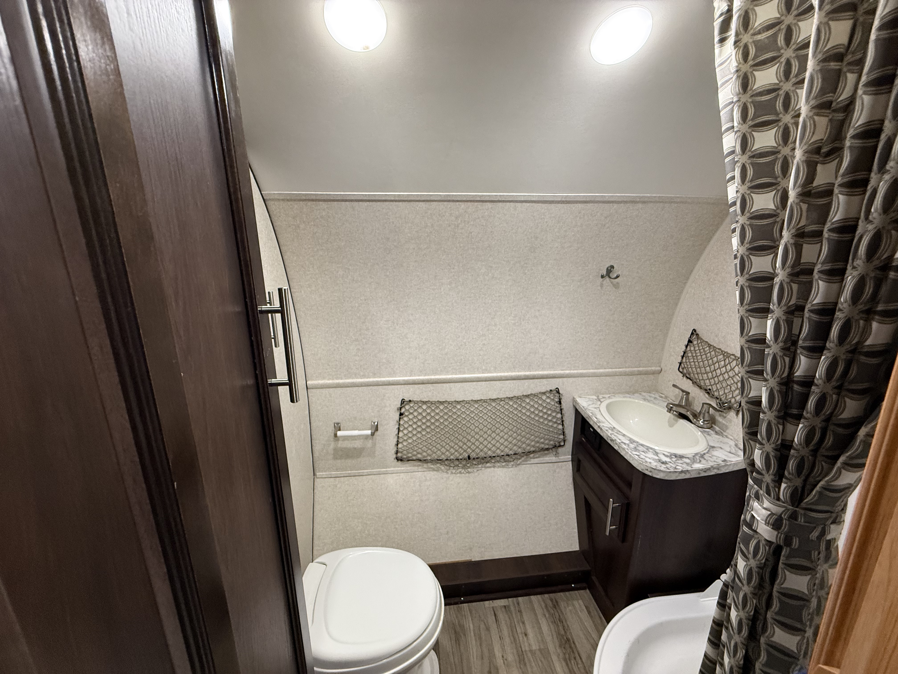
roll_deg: -0.8
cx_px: 449
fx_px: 363
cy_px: 337
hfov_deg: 102.1
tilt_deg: -14.1
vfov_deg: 85.7
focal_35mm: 14
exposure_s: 1/66
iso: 320
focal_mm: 2.22
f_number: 2.2
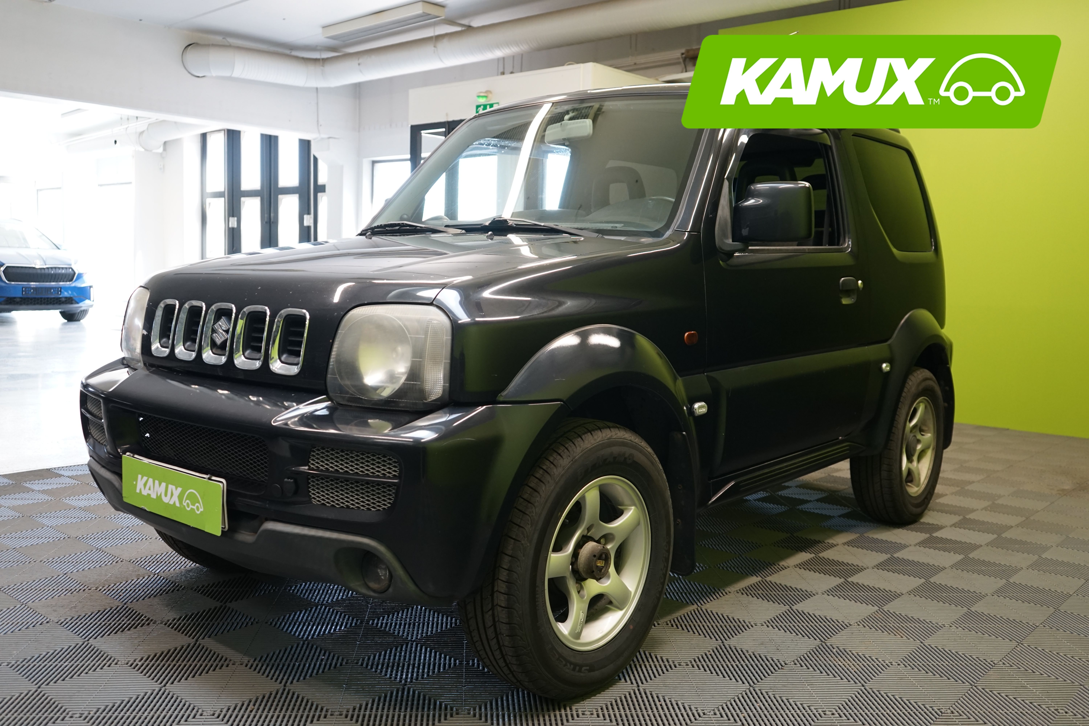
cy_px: 363
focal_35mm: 31
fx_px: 938
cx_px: 544
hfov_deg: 60.3
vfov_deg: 42.3
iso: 1000
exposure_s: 1/30
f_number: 4.5
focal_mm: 31
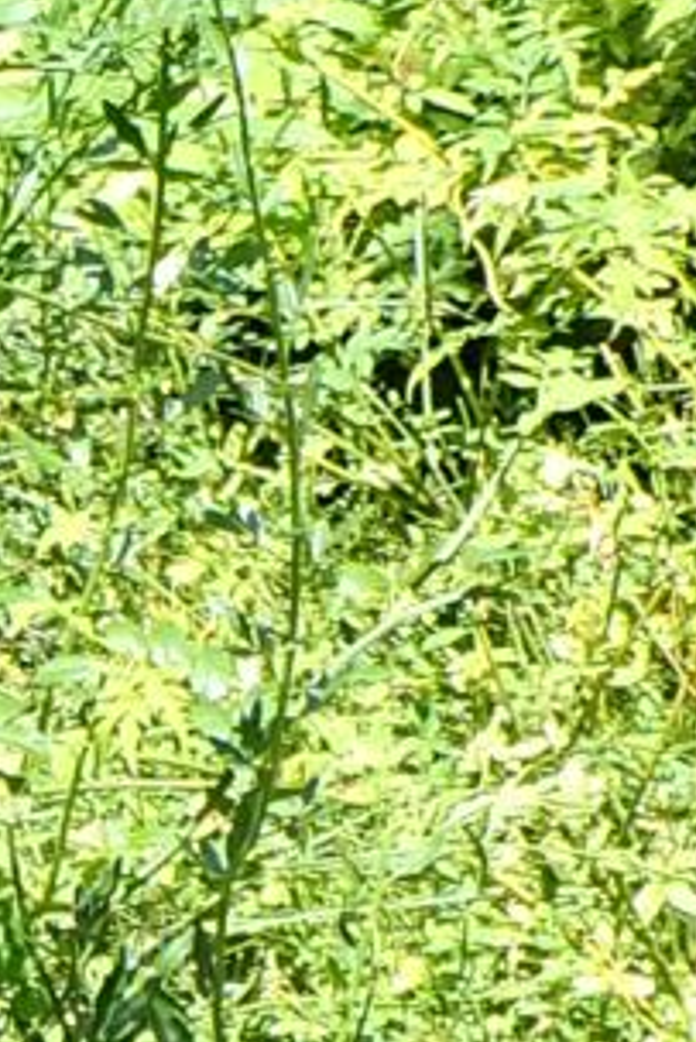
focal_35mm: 205
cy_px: 497
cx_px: -1293
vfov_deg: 10.0
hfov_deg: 6.2
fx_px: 5938
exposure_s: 1/320
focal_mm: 5.5
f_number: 3.2
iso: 100
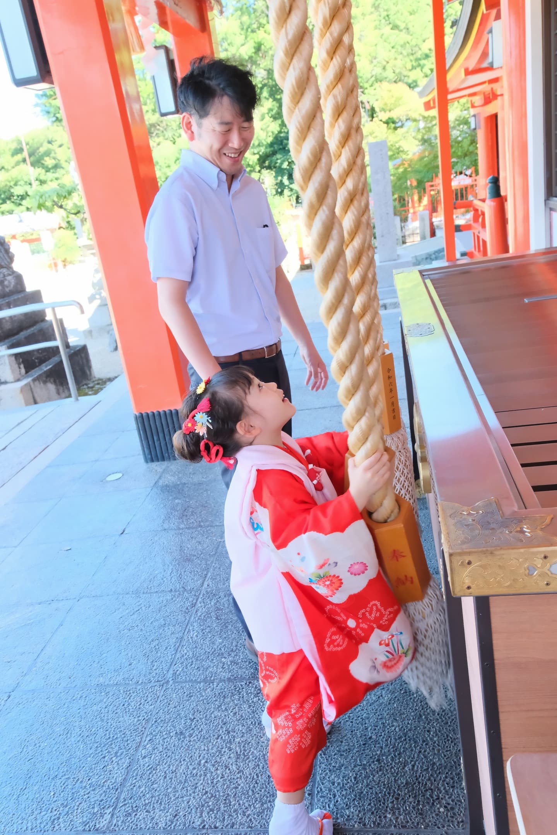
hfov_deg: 43.6
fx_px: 696
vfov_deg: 61.9
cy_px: 418
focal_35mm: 30
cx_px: 278
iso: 1600
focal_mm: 20
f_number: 6.3
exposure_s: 1/100
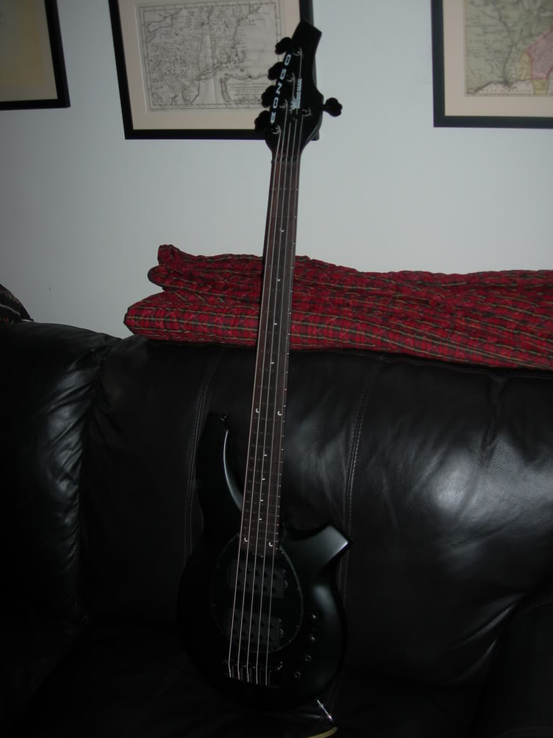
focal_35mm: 39
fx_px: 831
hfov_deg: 36.8
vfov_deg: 47.9
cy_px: 376
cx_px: 282
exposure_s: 1/60.1
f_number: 2.8
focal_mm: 7.8
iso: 50
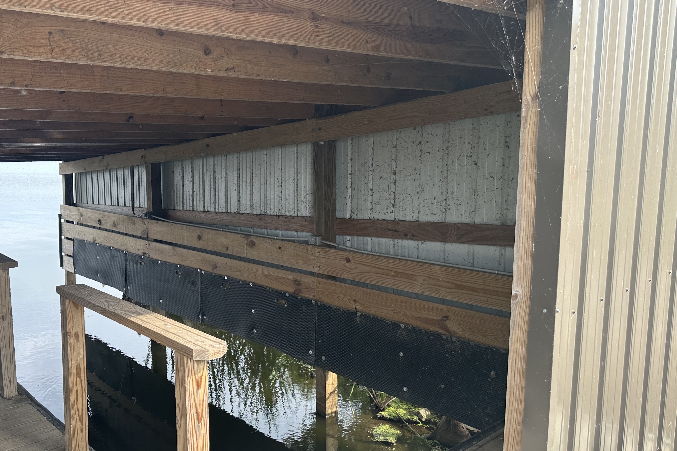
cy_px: 259
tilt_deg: -9.1
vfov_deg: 42.2
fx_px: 583
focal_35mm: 31
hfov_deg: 59.7
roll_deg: +0.8
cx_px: 264
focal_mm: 6.86
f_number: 1.78
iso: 80
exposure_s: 1/623
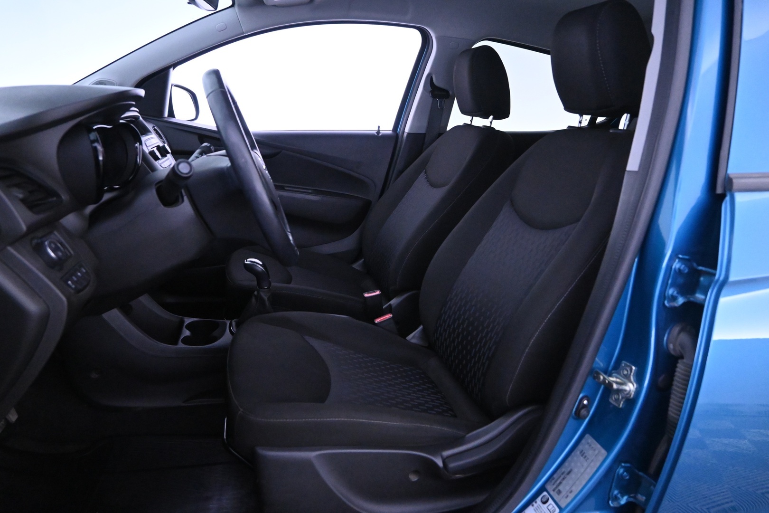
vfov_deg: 53.1
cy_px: 256
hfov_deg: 73.7
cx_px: 384
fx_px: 513
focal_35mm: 24
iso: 6400
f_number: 4
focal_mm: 16
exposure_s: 1/60
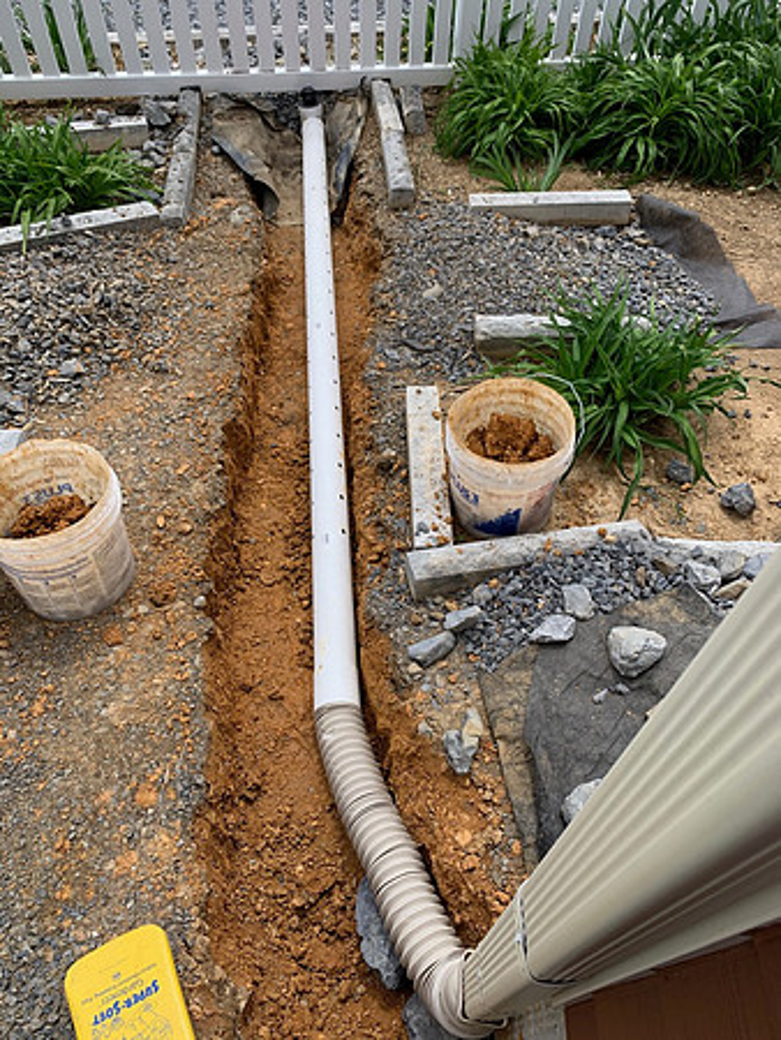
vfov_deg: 67.3
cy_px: 520
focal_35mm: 26
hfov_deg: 53.1
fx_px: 781
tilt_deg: -55.1
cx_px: 390
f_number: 1.8
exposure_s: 1/2545
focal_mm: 4.25
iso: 25
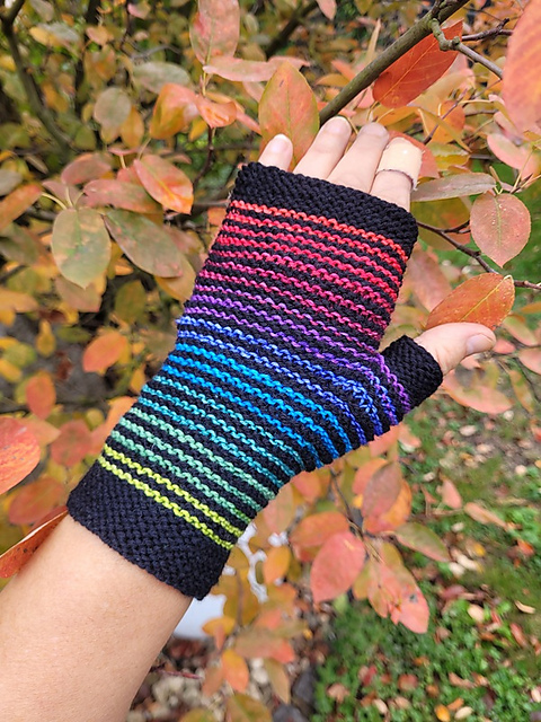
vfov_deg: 67.3
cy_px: 361
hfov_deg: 53.1
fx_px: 542
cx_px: 270
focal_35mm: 26
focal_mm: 5.4
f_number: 1.8
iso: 64
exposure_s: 1/100
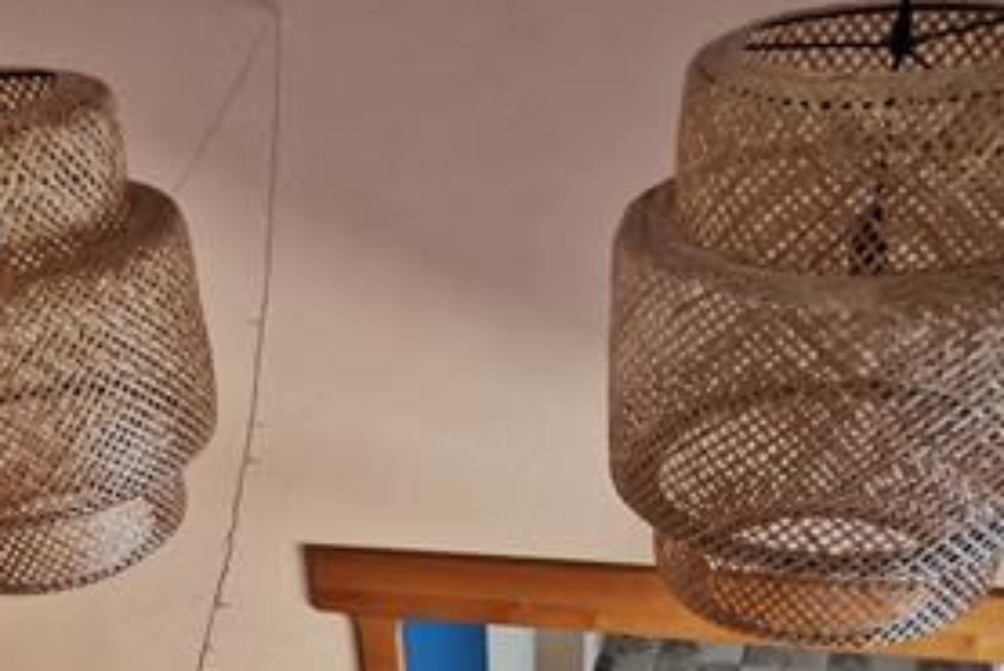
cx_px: 362
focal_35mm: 48
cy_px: 929
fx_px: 1339
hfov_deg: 40.7
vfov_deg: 23.8
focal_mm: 2.35
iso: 400
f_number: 2.2
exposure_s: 1/50
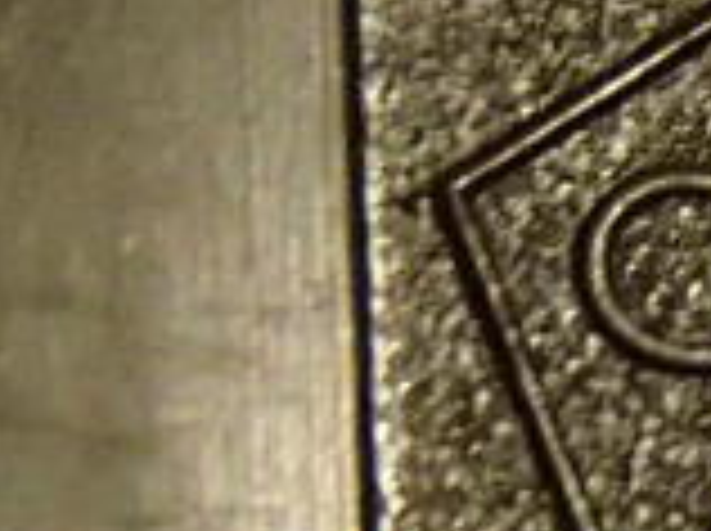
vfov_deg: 6.1
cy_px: 742
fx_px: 4922
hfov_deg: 8.1
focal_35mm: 240
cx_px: 990
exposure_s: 1/15
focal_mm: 6.64
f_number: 4.7
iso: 1600
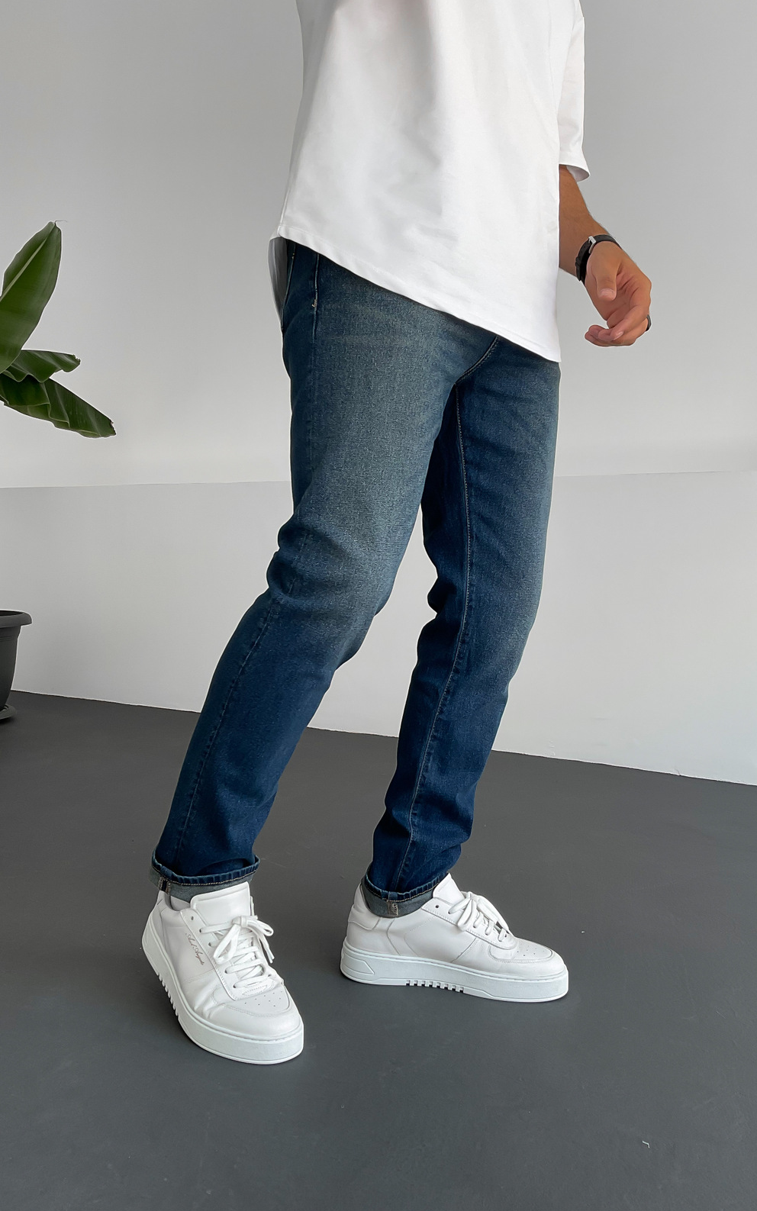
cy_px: 604
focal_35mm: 31
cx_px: 409
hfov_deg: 40.6
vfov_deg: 61.2
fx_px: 1023
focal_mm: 3
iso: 20
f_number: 1.8
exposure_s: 1/120
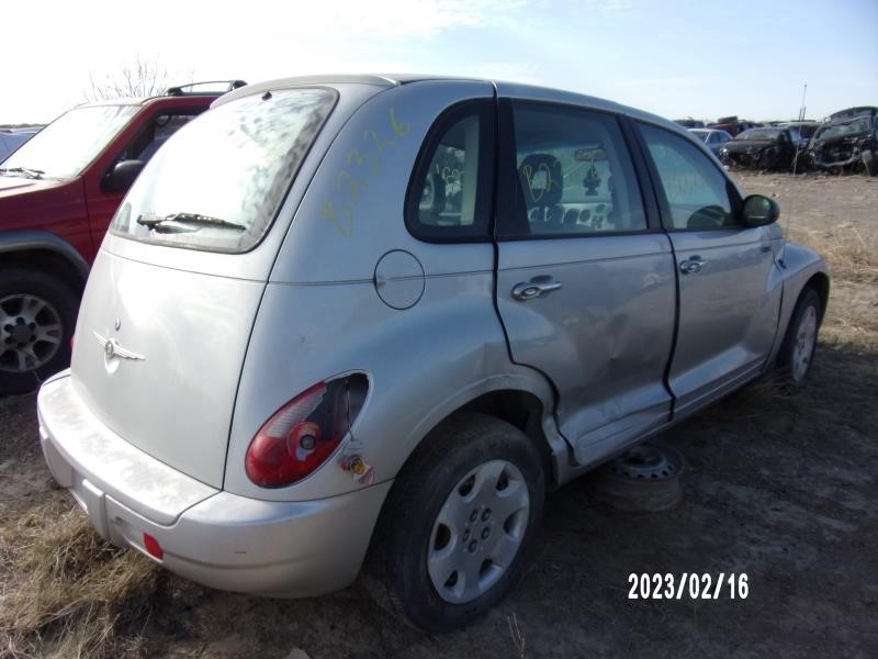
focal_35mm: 24
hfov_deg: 71.6
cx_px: 439
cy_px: 330
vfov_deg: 56.8
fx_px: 609
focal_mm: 4.3
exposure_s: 1/640
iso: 80
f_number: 3.3
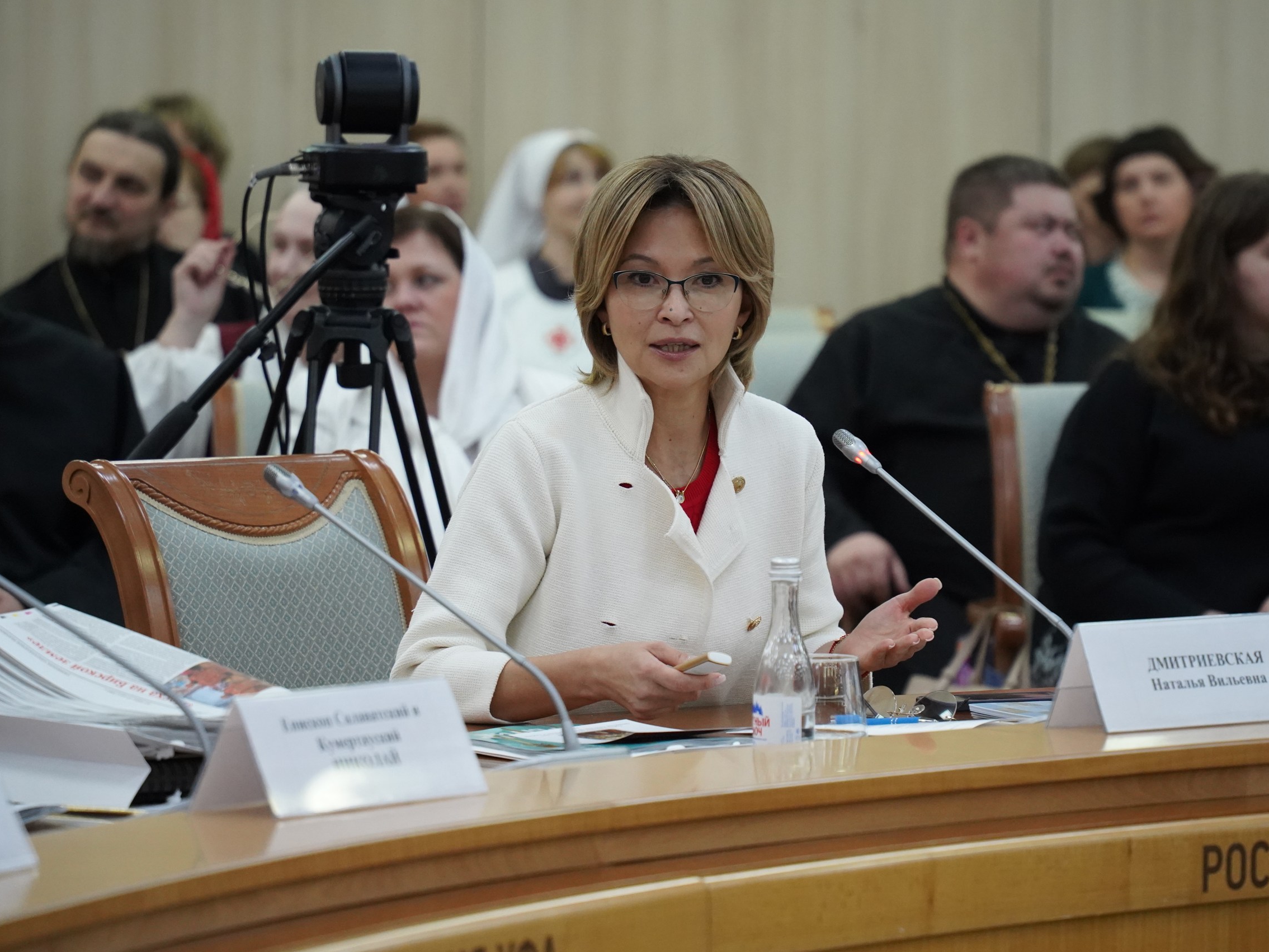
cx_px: 696
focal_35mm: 217
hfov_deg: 9.1
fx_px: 7955
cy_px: 476
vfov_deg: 6.8
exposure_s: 1/160
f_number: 5.6
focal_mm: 200
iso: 6400
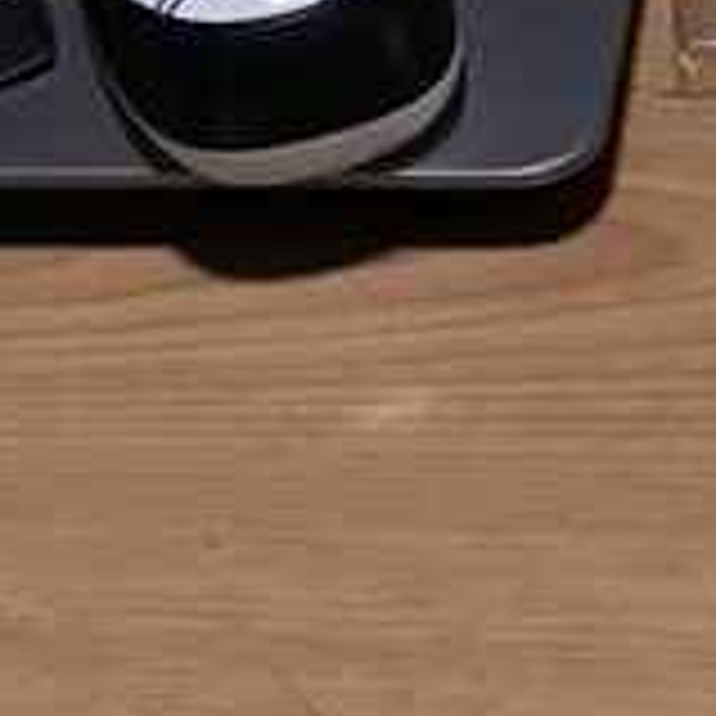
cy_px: 1378
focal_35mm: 110
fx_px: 2574
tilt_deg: -62.5
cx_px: 919
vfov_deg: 13.7
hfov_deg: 15.1
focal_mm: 3.3
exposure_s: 1/30
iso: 64
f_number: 2.4
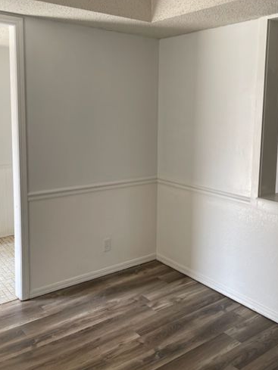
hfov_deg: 41.7
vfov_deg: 53.6
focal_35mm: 34
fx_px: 364
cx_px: 155
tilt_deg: -7.9
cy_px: 148
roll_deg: -1.0
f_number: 1.6
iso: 64
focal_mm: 5.1
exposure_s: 1/121
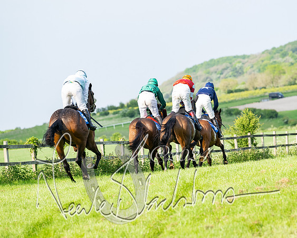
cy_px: 119
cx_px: 161
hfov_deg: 8.2
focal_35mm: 237
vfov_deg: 6.5
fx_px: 2084
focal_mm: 200
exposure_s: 1/1250
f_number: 5
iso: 400
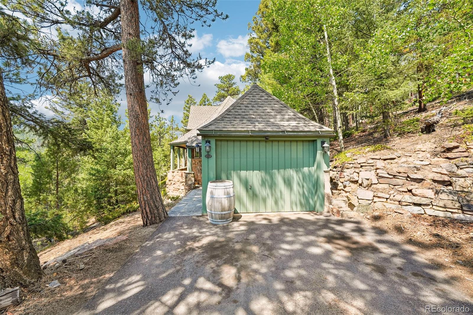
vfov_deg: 77.3
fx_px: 197
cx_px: 236
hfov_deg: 100.4
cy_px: 158
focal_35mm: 15
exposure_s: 1/200
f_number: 8
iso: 800
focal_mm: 10
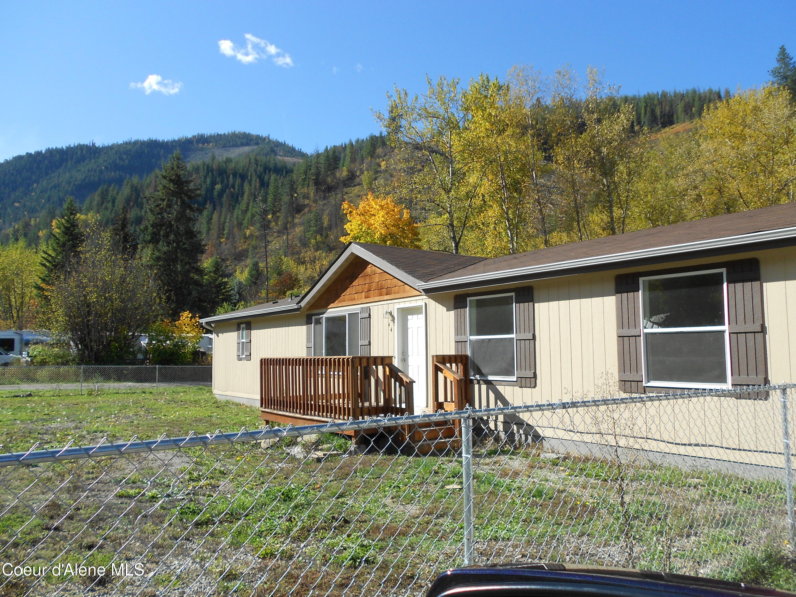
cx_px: 398
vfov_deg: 53.1
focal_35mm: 26
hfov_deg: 67.3
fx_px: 598
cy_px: 298
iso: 80
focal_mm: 4.6
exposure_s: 1/640
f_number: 3.2
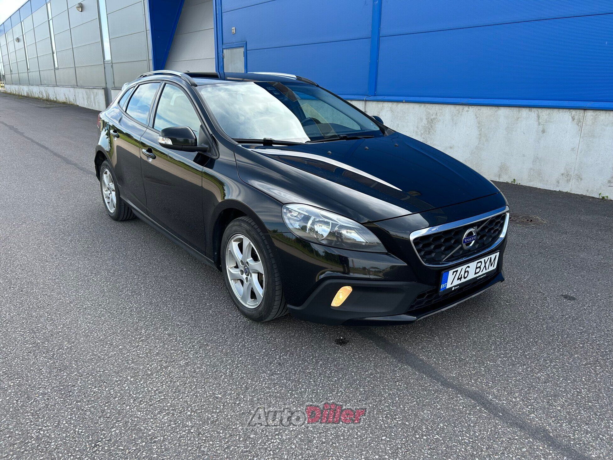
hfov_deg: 67.3
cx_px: 306
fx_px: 460
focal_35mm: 26
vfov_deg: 53.1
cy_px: 230
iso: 50
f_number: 1.5
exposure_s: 1/748
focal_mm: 5.7
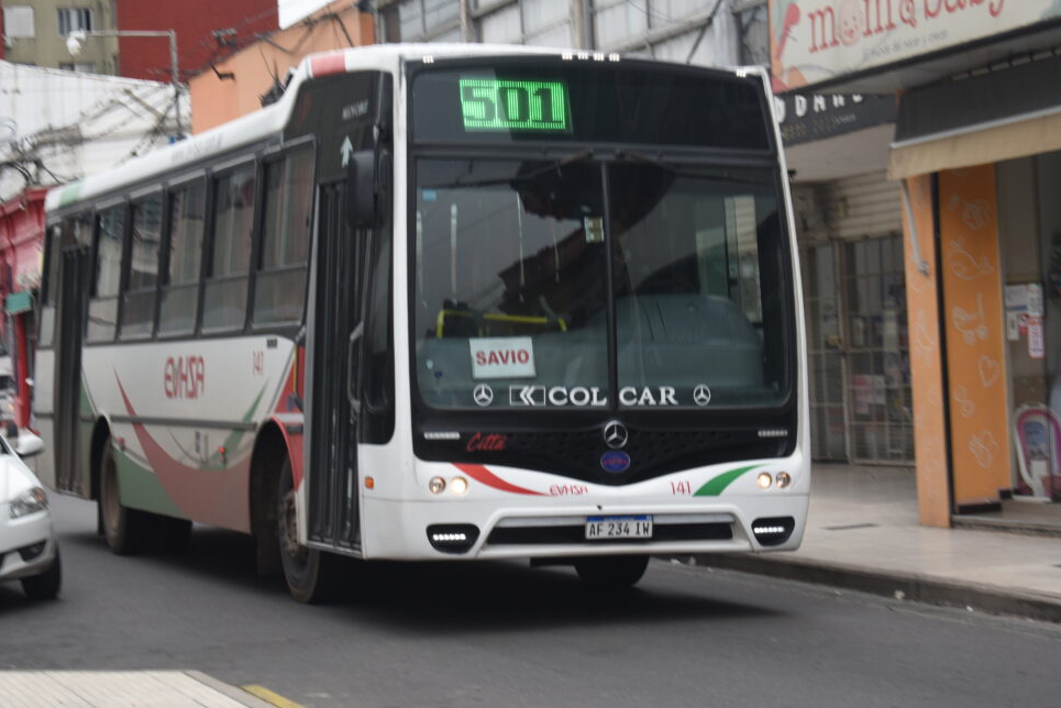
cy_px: 350
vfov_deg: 15.6
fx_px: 2580
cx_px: 500
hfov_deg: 23.2
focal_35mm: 88
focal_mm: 55
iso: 160
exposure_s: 1/125
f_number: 5.6
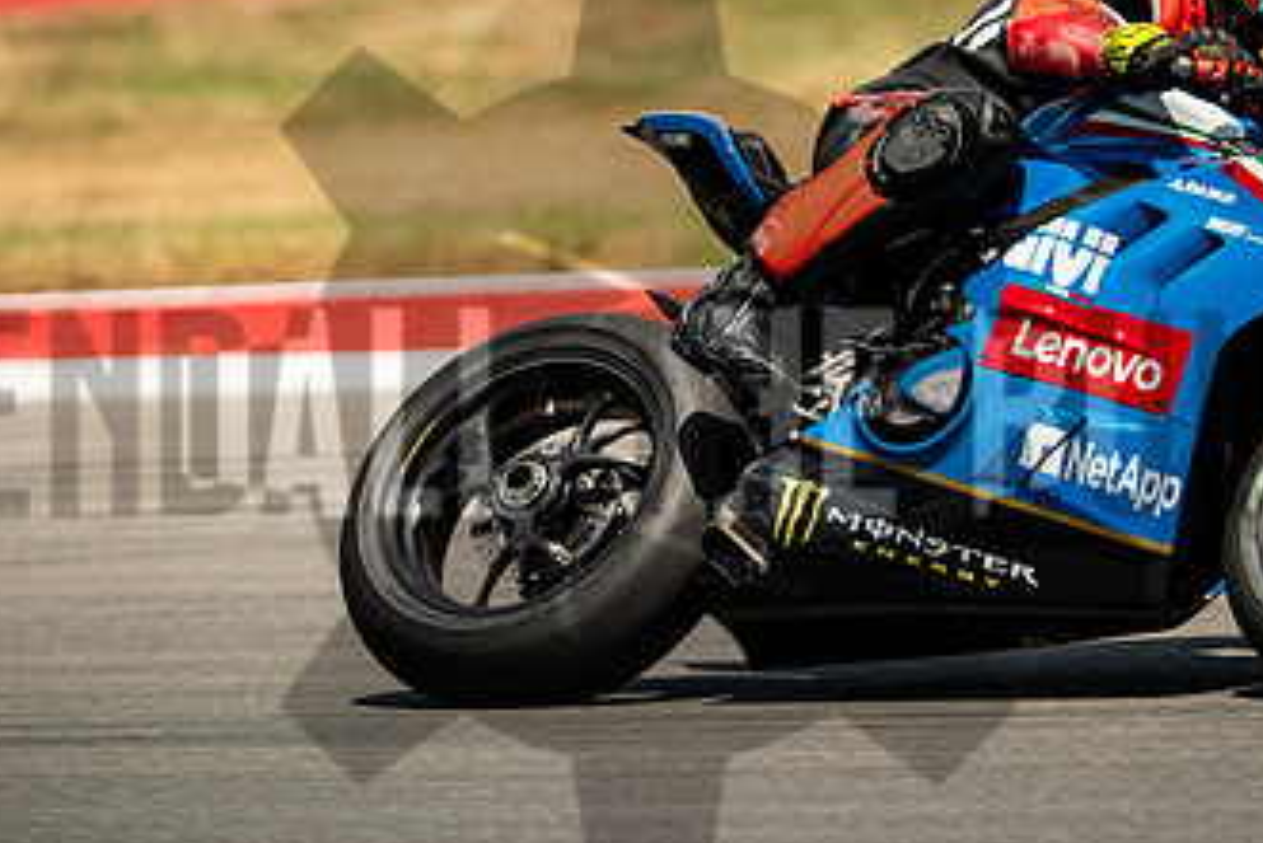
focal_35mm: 525
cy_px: 418
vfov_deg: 2.6
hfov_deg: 3.9
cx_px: 649
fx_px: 18426
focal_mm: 200
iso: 1250
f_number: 2
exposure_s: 1/1600
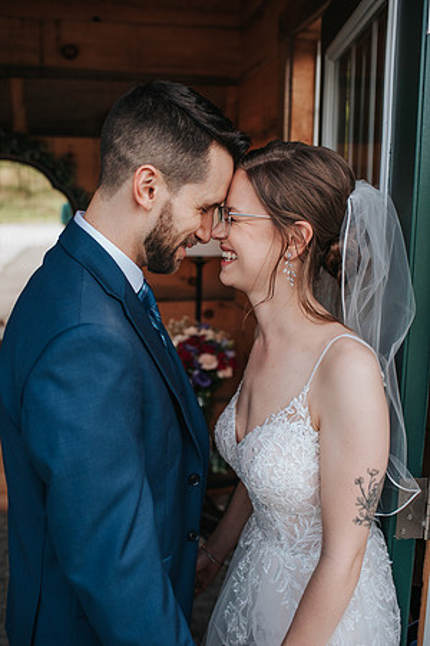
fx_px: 627
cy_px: 323
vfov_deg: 54.4
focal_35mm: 35
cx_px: 215
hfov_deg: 37.9
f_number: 3.2
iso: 280
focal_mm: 35
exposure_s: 1/800
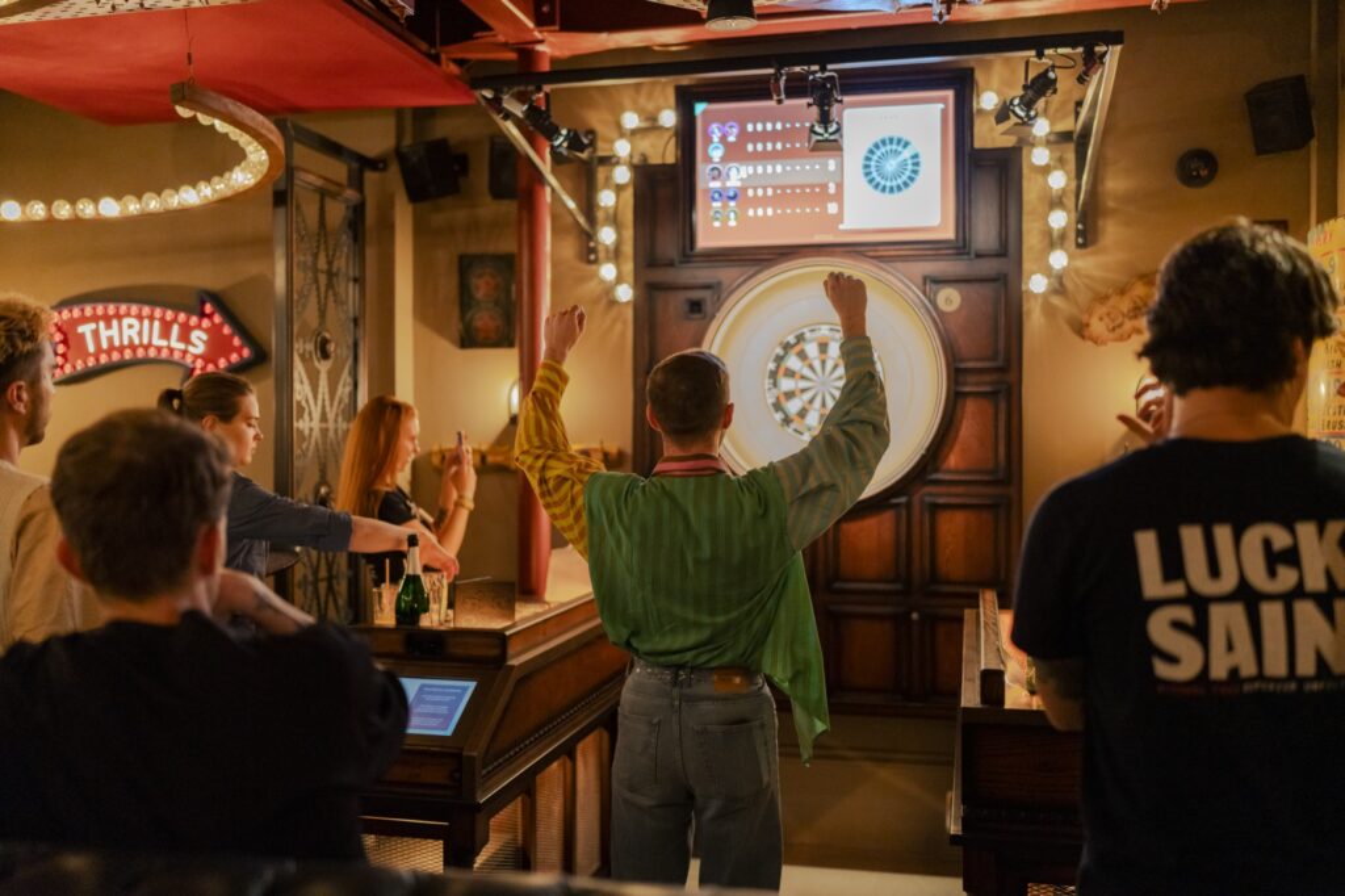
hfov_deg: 54.4
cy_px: 448
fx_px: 1307
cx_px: 672
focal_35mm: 35
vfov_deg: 37.8
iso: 2000
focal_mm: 35
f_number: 1.4
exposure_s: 1/160
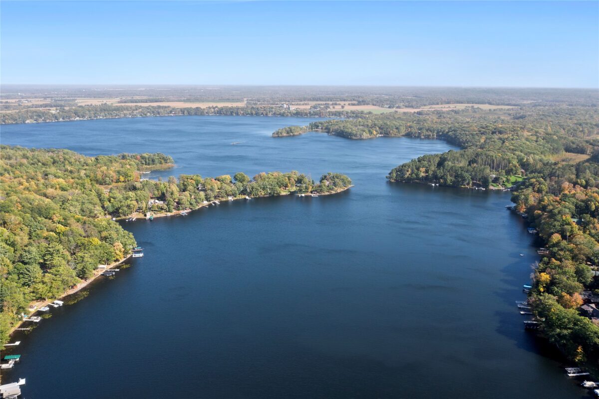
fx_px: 466
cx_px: 300
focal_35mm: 28
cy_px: 200
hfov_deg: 65.5
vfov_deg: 46.4
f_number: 5.6
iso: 100
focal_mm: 10.26
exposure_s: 1/200
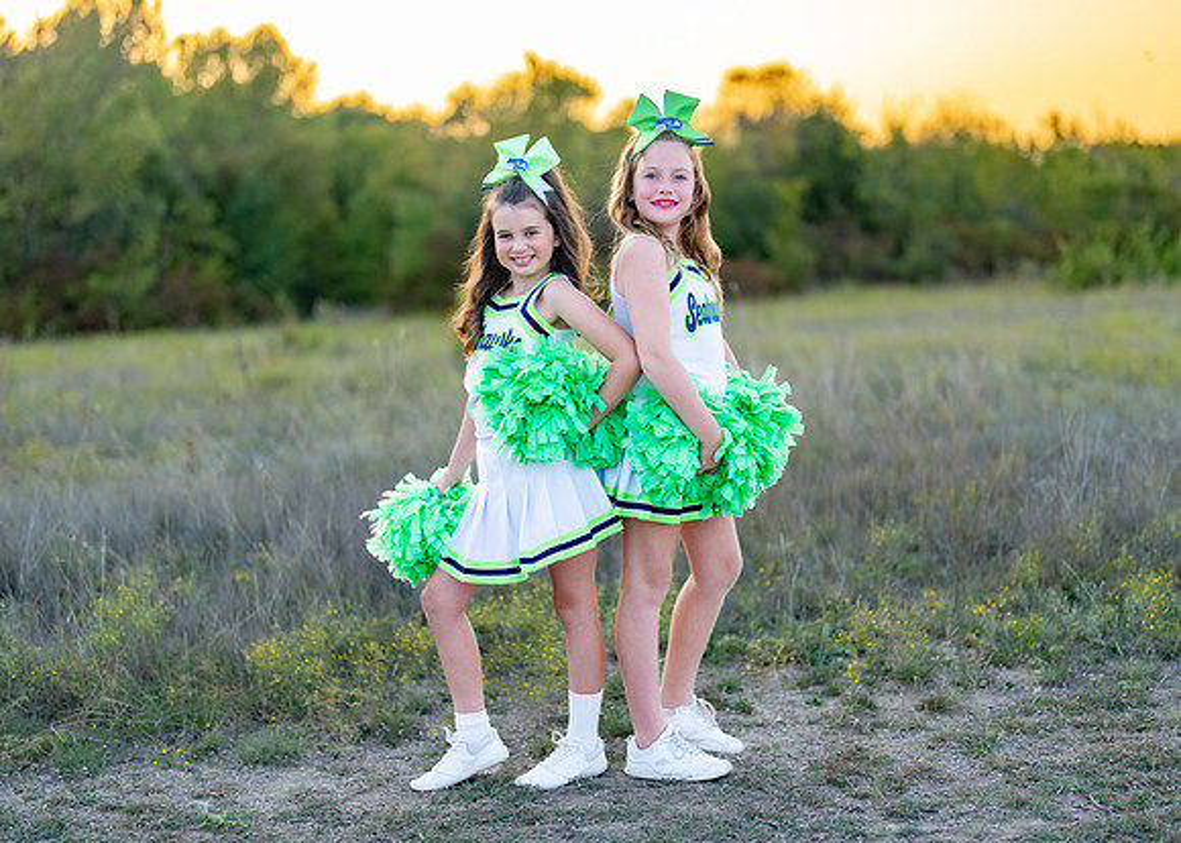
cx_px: 630
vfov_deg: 23.4
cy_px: 455
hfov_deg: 32.4
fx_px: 2031
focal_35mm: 61
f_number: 1.2
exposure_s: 1/640
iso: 100
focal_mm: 50
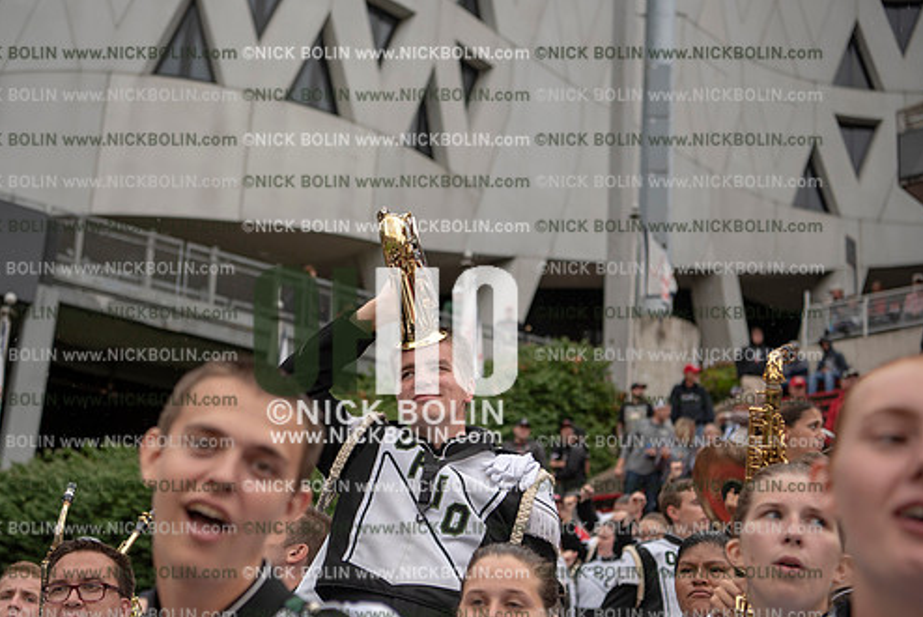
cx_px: 385
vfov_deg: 22.3
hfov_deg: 32.8
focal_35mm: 61
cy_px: 356
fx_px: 1565
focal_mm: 52
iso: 250
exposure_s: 1/800
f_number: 3.5
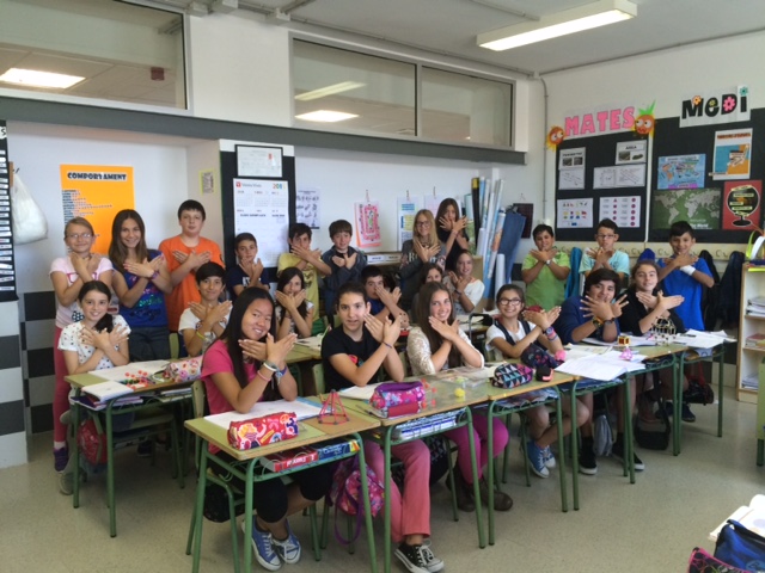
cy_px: 286
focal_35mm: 29
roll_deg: +0.8
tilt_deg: -5.9
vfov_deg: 48.2
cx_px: 382
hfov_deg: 61.7
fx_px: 641
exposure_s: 1/33
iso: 64
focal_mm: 4.15
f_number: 2.2
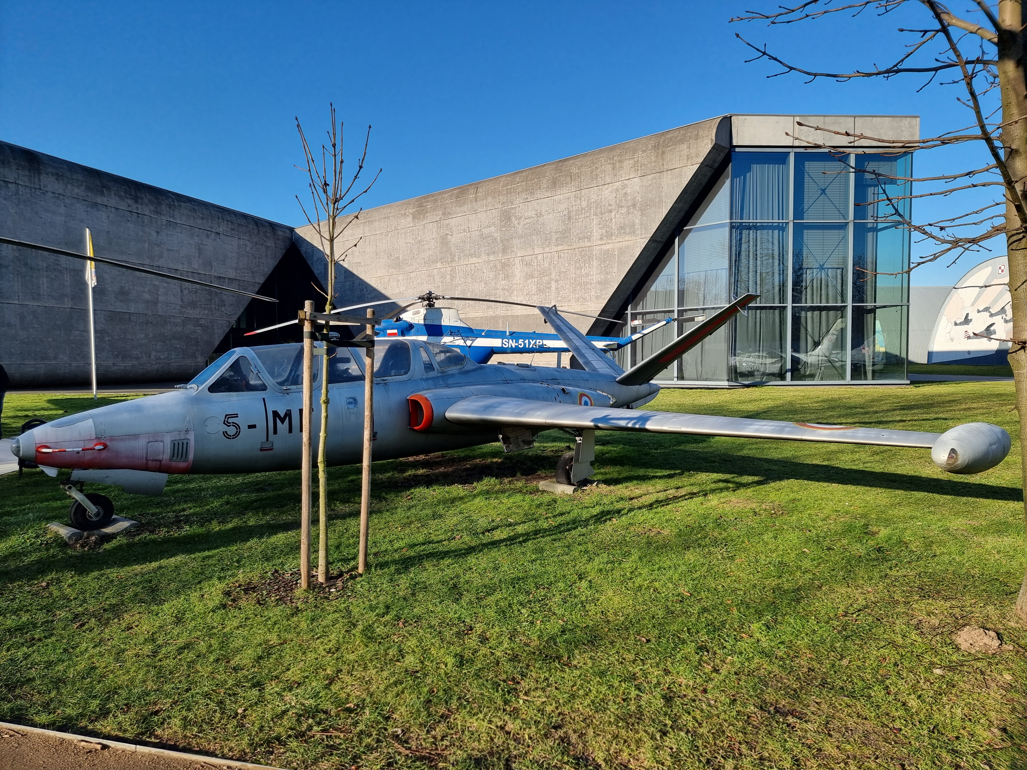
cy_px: 385
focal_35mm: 24
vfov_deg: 56.8
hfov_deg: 71.6
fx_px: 712
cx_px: 514
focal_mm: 6.7
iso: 50
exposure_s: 1/516
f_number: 1.8
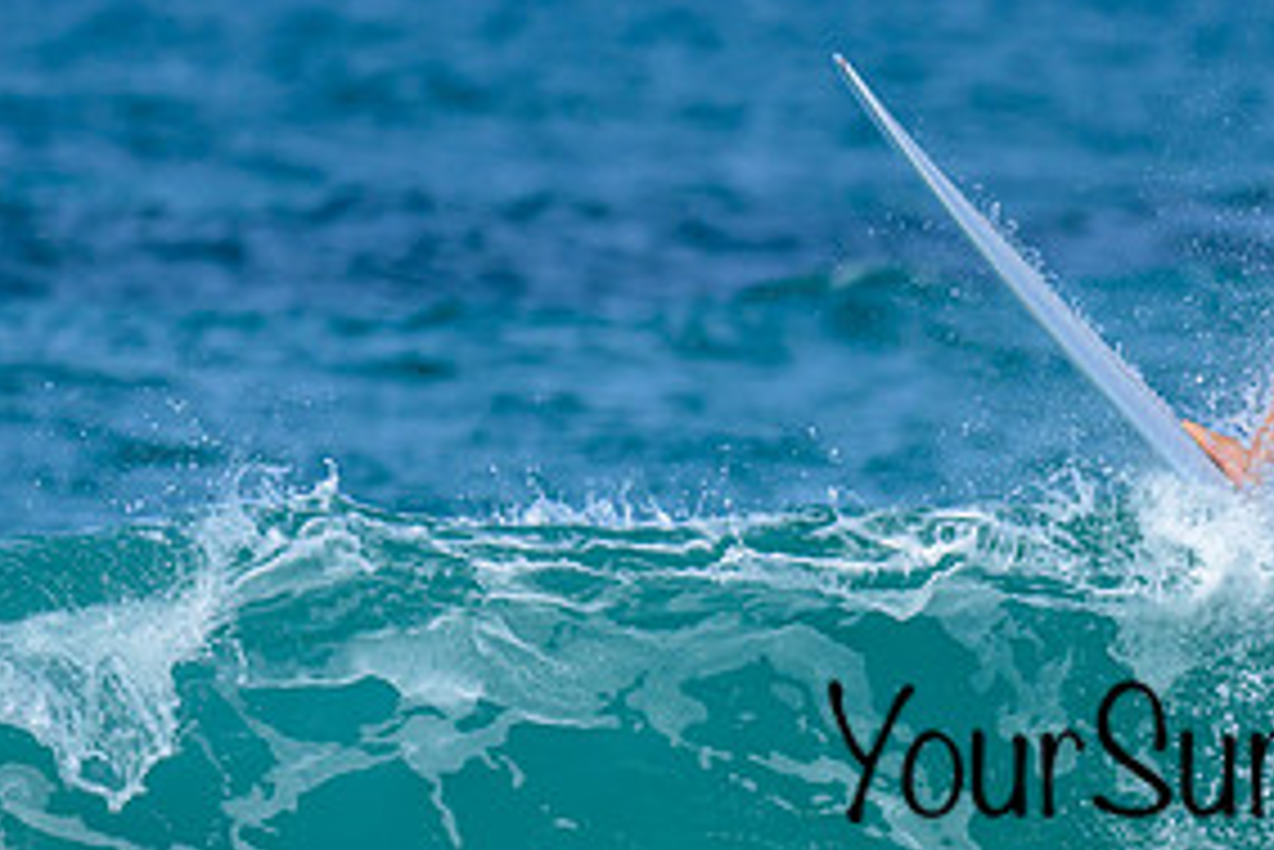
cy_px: 499
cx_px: 1215
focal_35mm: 2255
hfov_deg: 0.9
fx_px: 79839
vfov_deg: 0.6
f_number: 6.3
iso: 200
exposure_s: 1/2000
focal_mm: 800
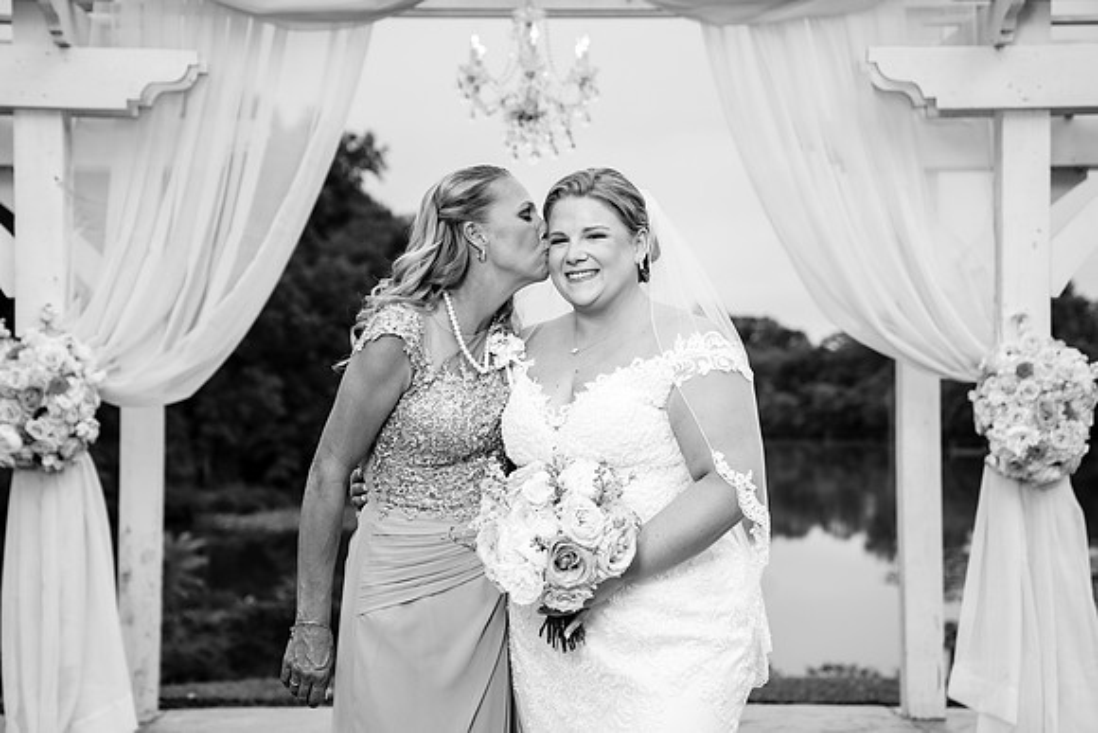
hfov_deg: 27.8
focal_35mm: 73
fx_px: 2216
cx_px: 558
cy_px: 361
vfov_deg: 18.8
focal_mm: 70
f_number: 4
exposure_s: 1/250
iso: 50
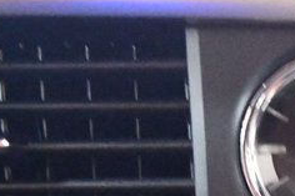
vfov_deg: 10.6
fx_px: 958
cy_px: 403
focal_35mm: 117
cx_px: 342
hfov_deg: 16.8
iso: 12800
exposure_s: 1/20
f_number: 3.5
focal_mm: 18
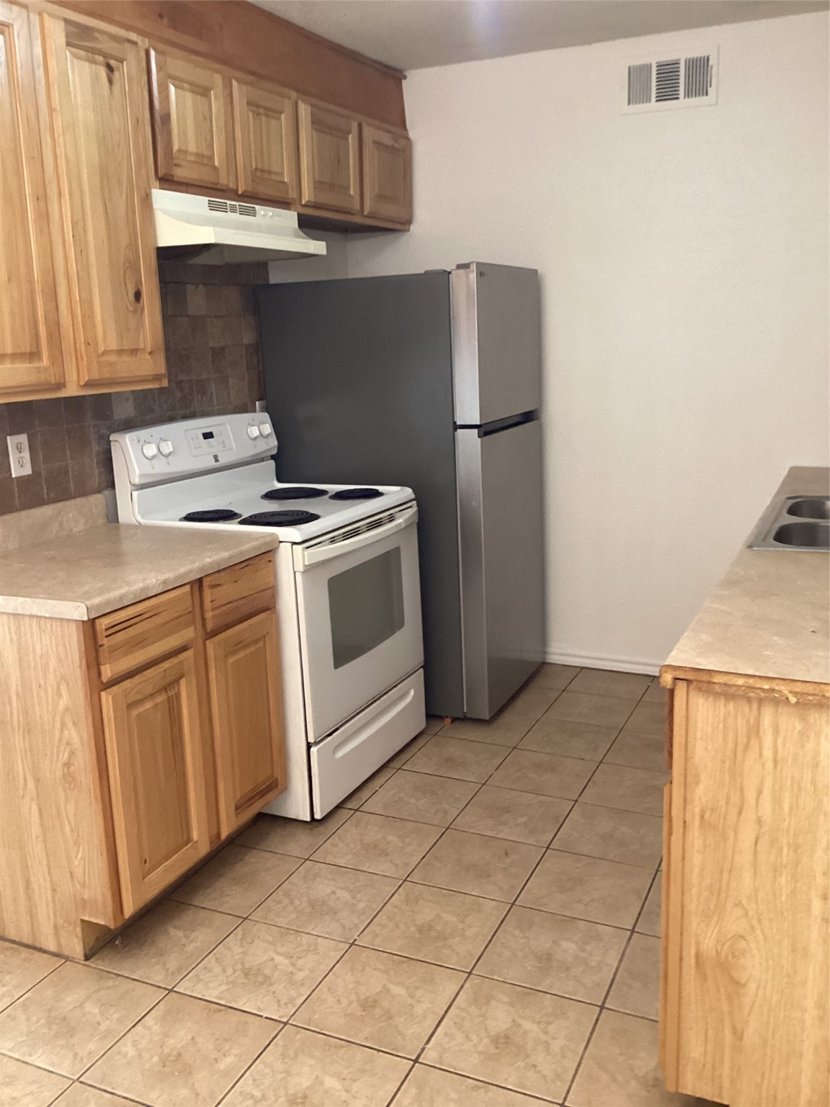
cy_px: 554
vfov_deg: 58.4
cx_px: 415
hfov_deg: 45.4
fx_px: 991
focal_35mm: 31
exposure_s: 1/60
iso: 320
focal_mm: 3.3
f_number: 2.4
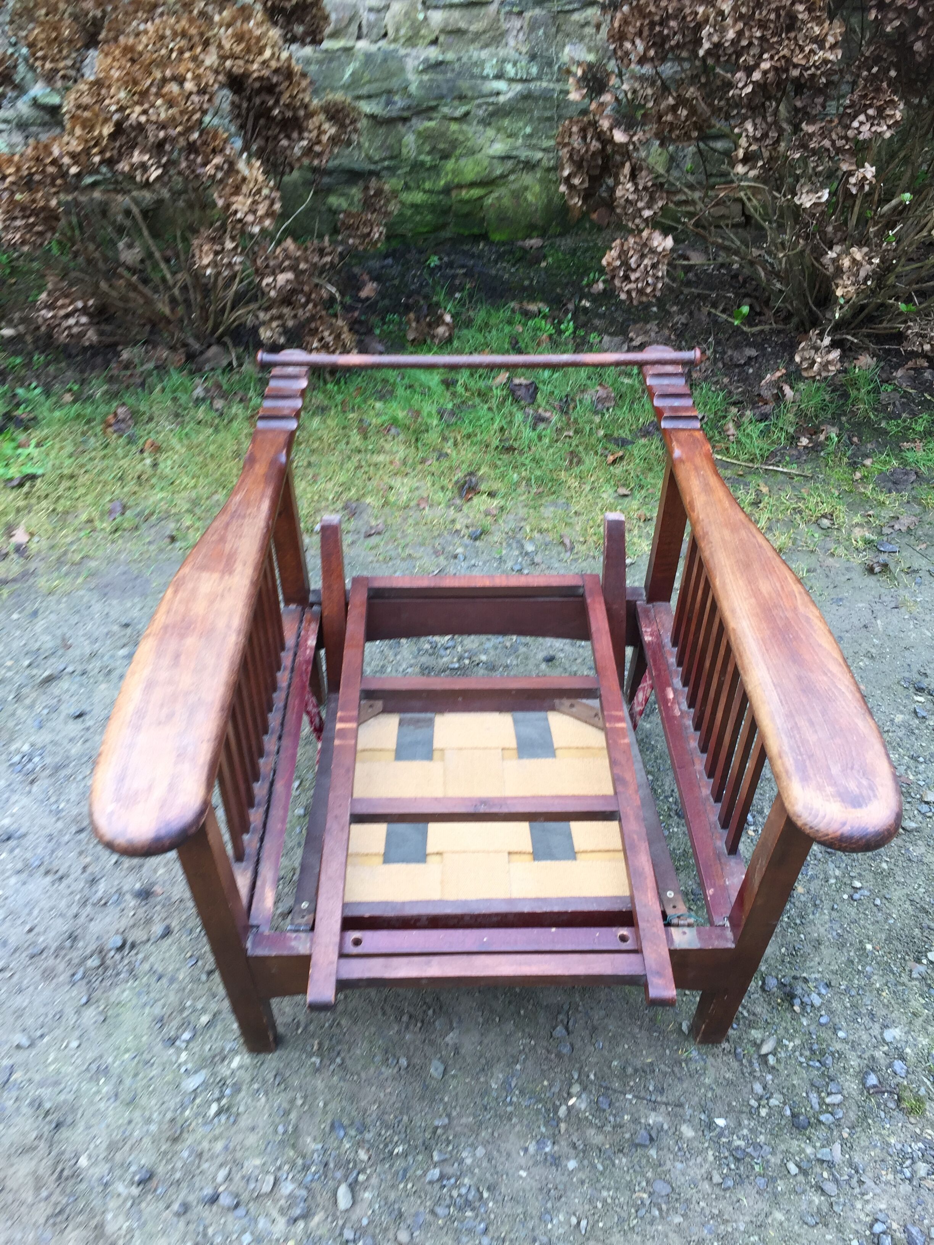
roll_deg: -0.4
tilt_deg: -41.7
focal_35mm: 29
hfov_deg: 48.2
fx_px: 1043
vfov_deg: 61.7
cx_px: 467
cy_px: 622
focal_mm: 4.15
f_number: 2.2
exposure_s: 1/50
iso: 32
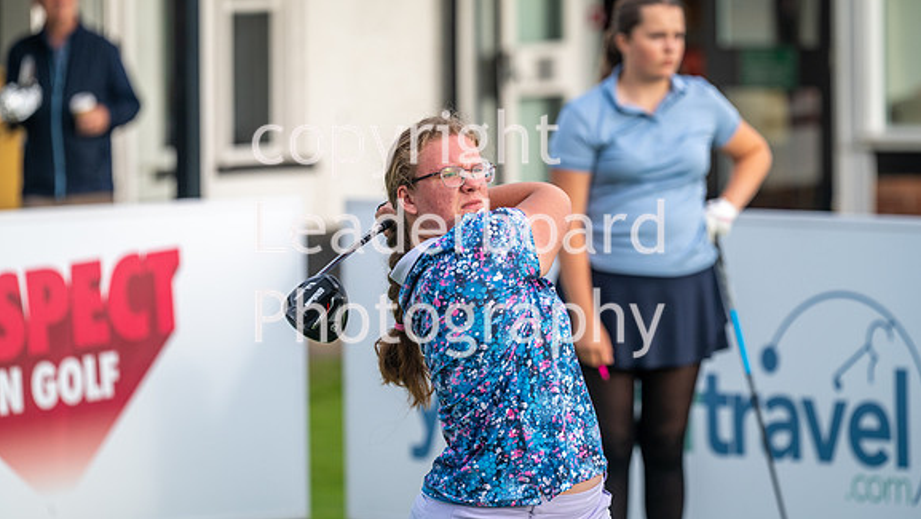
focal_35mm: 316
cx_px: 461
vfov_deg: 3.8
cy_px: 242
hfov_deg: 6.8
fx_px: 7720
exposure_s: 1/800
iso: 400
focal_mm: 300
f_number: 5.6
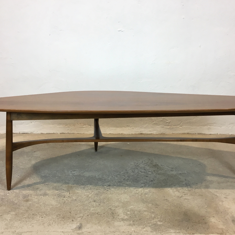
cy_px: 117
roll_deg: -0.8
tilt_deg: -13.0
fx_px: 269
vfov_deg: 47.2
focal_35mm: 35
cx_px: 119
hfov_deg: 47.2
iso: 40
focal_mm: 4.15
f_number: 2.2
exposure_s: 1/33
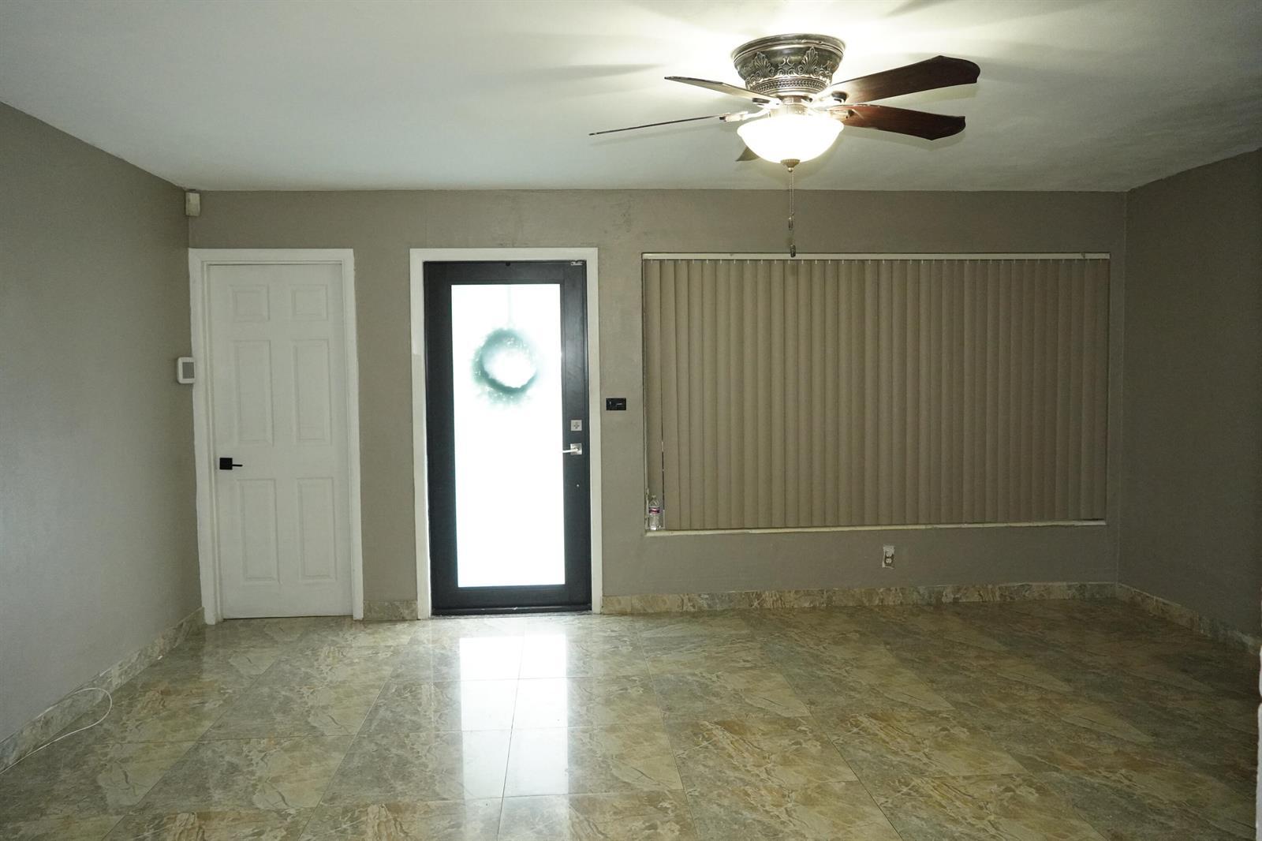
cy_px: 420
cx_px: 631
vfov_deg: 47.9
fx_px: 946
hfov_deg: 67.4
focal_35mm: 27
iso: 3200
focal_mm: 18
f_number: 3.5
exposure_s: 1/100
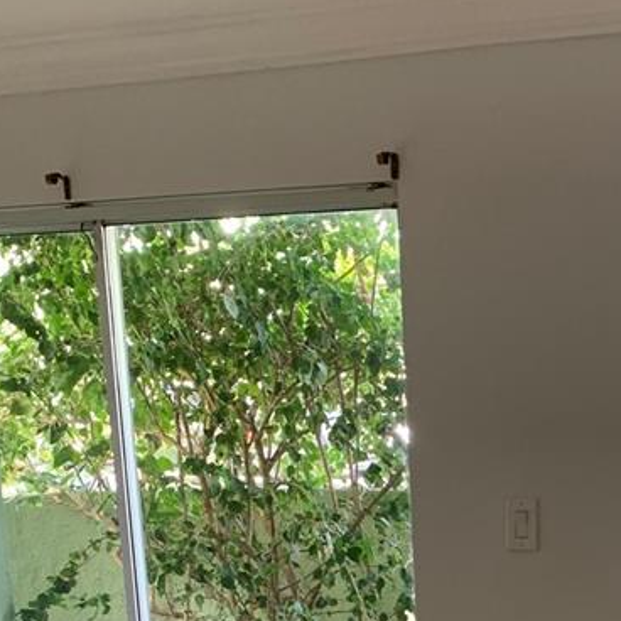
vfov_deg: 21.0
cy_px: 803
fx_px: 1522
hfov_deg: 22.7
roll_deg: +1.0
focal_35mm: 75
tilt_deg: -13.0
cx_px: 505
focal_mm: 4.25
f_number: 1.8
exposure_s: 1/61
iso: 100
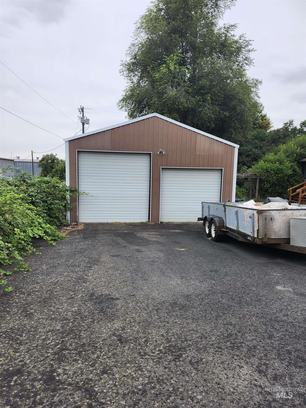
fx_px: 271
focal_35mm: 23
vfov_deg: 73.9
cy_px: 204
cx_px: 153
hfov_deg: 58.9
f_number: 1.8
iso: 25
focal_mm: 5.54
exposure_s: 1/403
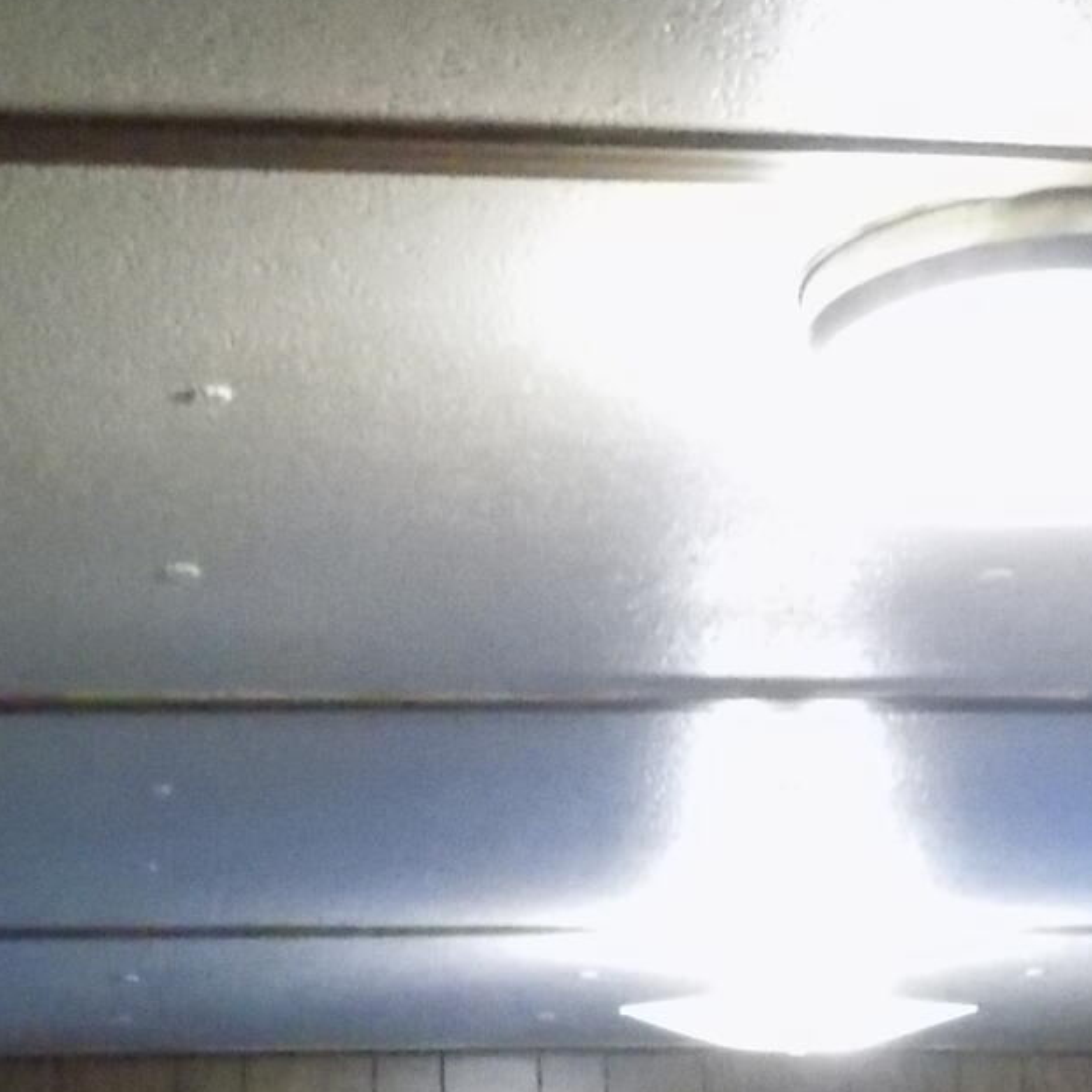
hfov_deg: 17.7
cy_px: 1473
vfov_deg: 16.6
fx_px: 3498
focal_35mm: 98
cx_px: 463
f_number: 3.1
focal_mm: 4
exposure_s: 1/60
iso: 900
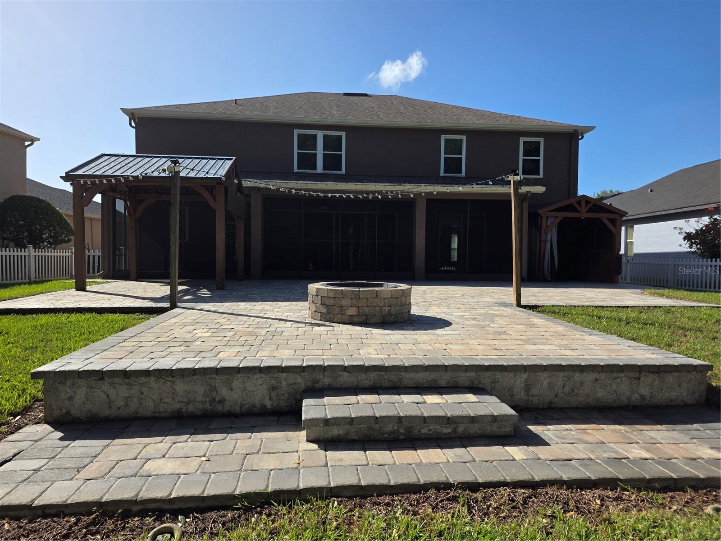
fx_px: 479
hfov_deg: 73.9
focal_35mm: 23
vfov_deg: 58.9
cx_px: 360
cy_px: 270
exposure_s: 1/5153
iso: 80
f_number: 1.7
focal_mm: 6.25
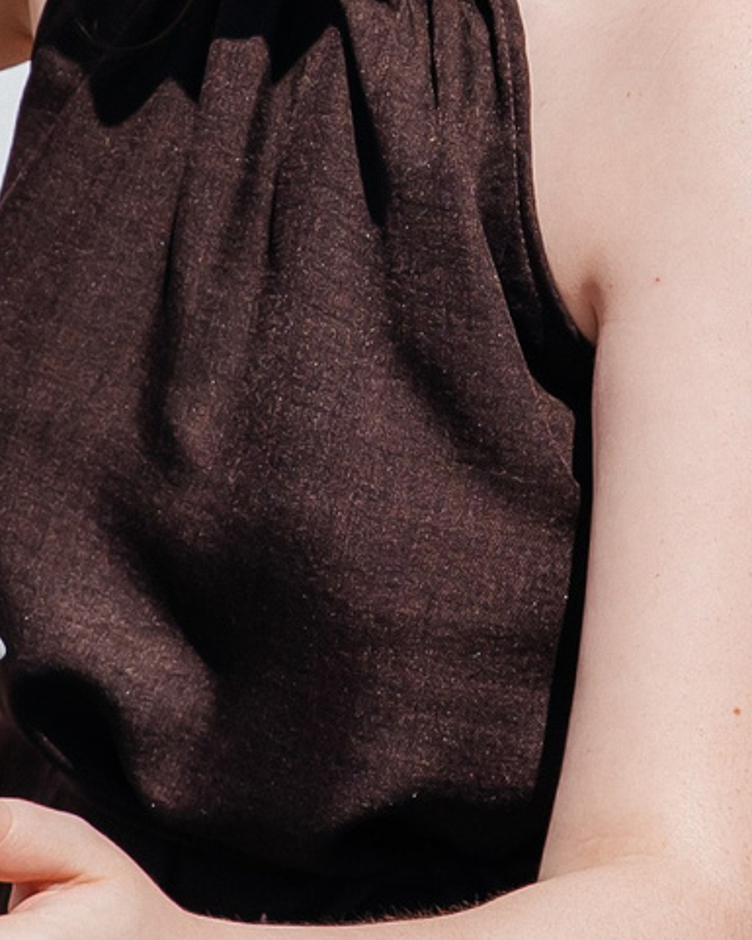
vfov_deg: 10.5
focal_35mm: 180
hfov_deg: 8.6
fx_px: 5006
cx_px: 551
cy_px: -185
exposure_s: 1/1250
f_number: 5
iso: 100
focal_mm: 36
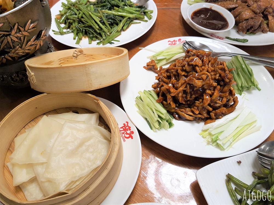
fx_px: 206
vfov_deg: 53.1
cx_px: 137
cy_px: 102
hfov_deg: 67.3
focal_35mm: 26
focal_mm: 4.32
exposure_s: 1/40
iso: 200
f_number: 1.7
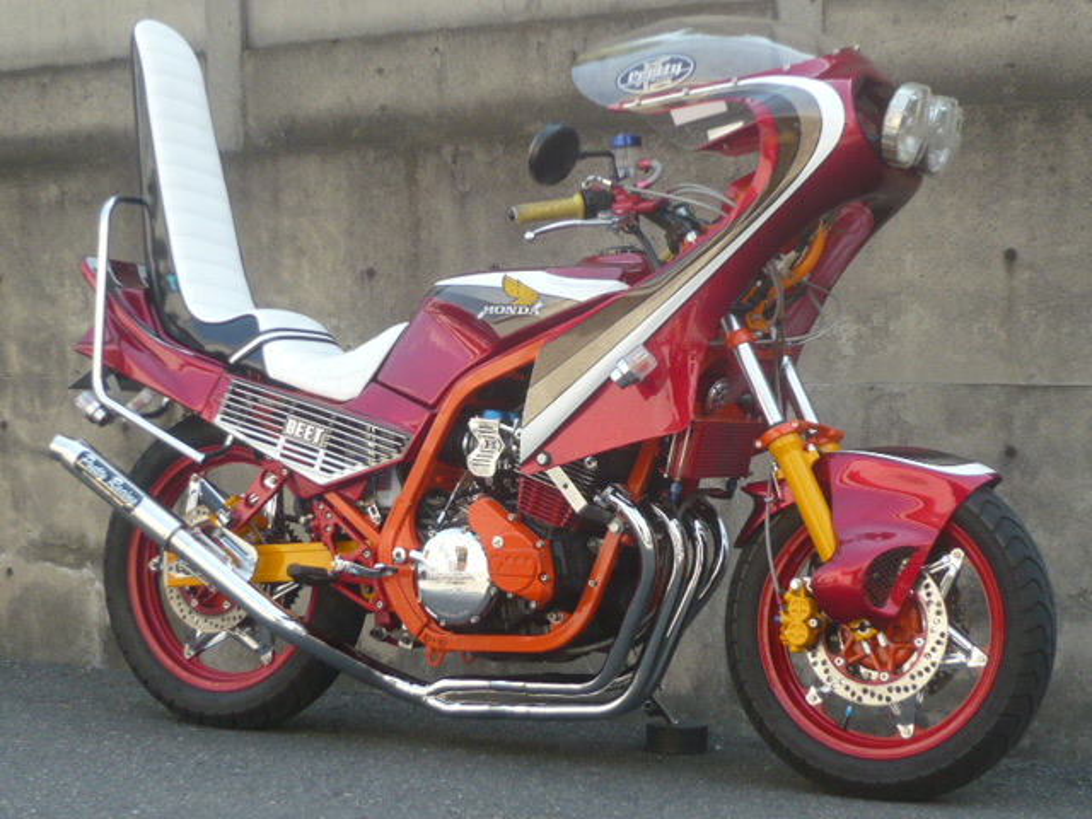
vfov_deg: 21.6
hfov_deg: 28.6
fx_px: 2145
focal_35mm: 68
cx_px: 546
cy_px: 410
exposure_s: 1/200
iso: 100
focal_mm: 7.4
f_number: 3.5
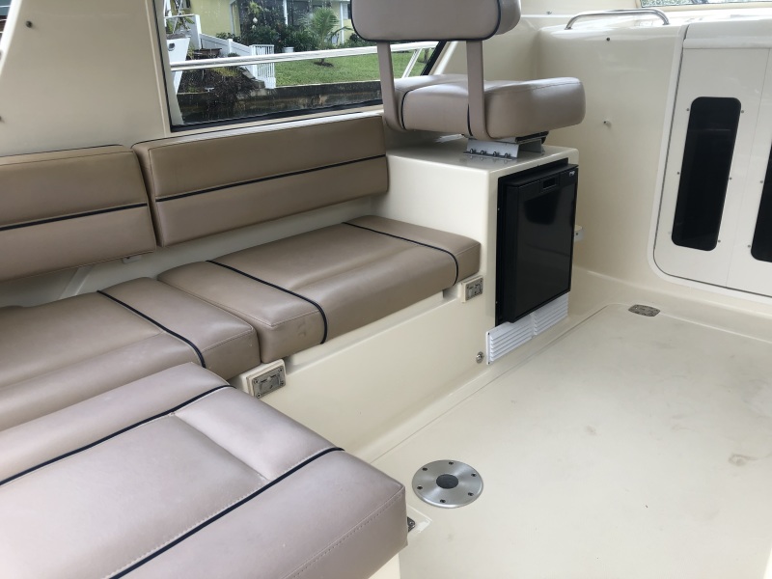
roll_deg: +1.9
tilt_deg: -21.0
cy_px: 290
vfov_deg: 49.7
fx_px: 624
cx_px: 386
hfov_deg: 63.4
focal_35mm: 28
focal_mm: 3.99
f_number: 1.8
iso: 20
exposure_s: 1/142
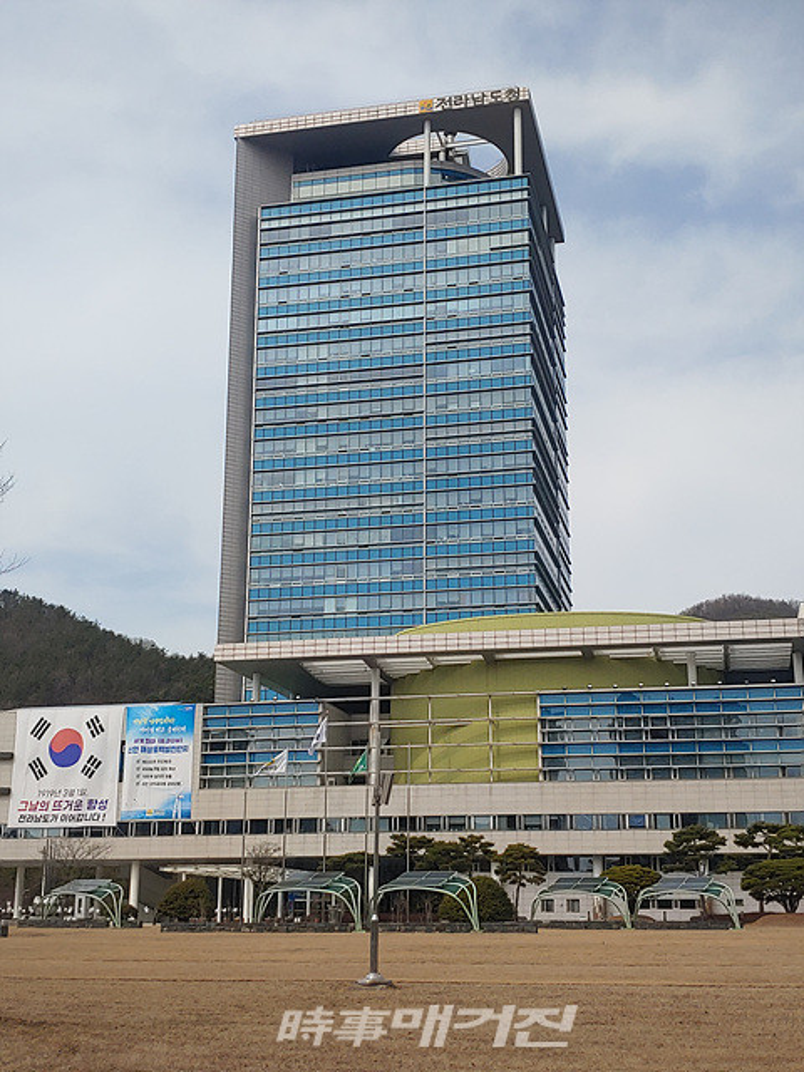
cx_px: 402
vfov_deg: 44.8
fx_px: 1301
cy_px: 536
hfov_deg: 34.3
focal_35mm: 42
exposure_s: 1/3704
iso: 50
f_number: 1.5
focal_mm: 4.23
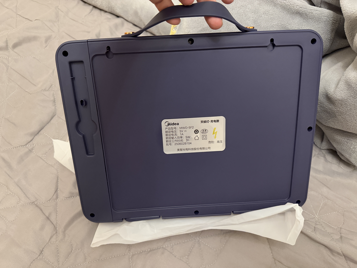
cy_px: 134
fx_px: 248
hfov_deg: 71.6
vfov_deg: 56.8
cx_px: 178
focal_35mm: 24
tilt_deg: -64.4
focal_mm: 6.76
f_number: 1.78
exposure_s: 1/50
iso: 800
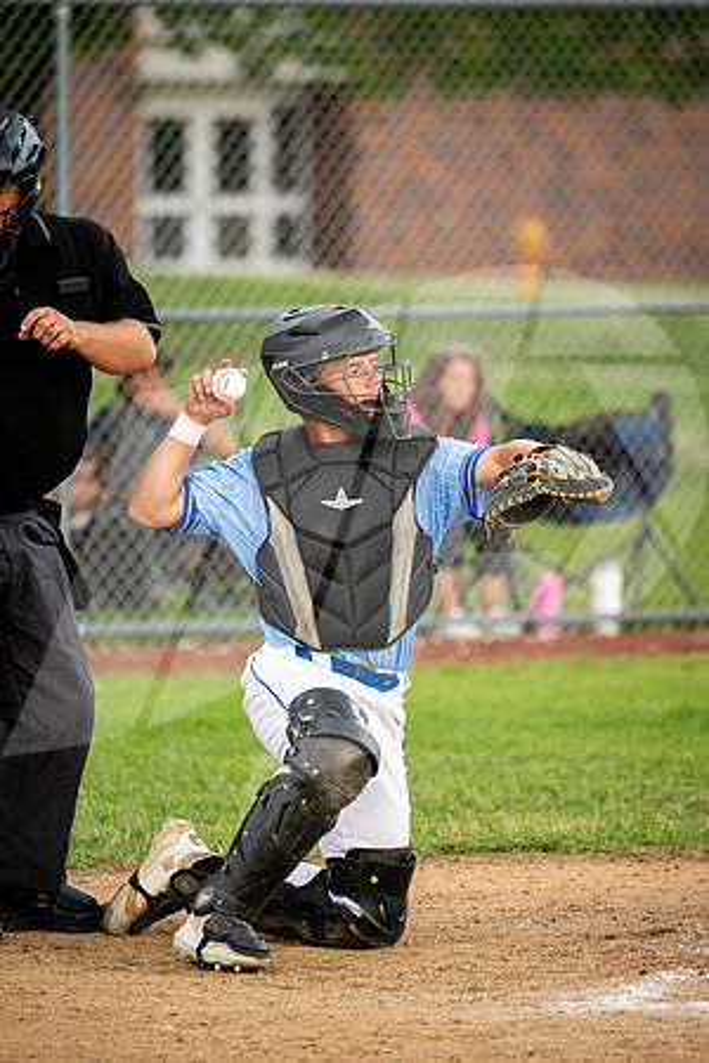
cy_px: 532
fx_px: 11816
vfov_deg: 5.2
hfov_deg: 3.4
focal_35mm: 400
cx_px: 354
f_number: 5.6
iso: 2000
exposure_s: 1/800
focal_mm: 400
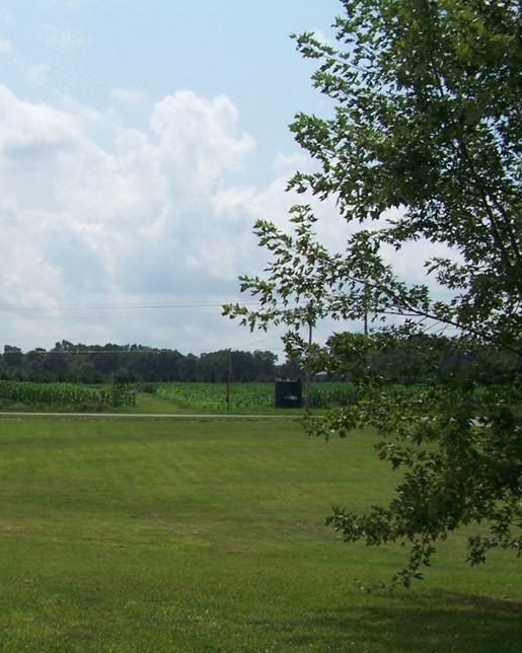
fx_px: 1140
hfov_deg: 24.7
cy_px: 380
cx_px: 7
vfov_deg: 31.9
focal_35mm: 59
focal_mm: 6.3
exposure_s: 1/800
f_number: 5.6
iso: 80
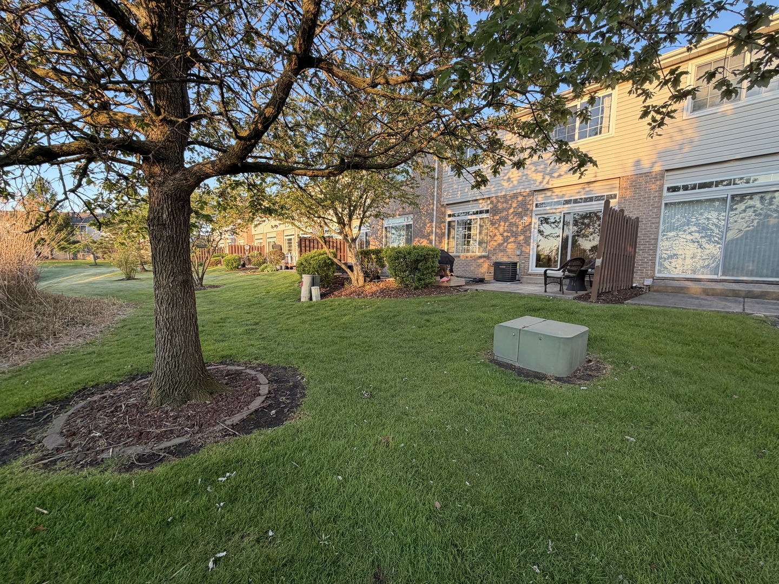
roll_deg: -0.5
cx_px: 390
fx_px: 315
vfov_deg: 85.7
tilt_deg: -5.8
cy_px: 292
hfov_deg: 102.1
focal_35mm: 14
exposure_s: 1/121
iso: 80
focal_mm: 2.22
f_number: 2.2
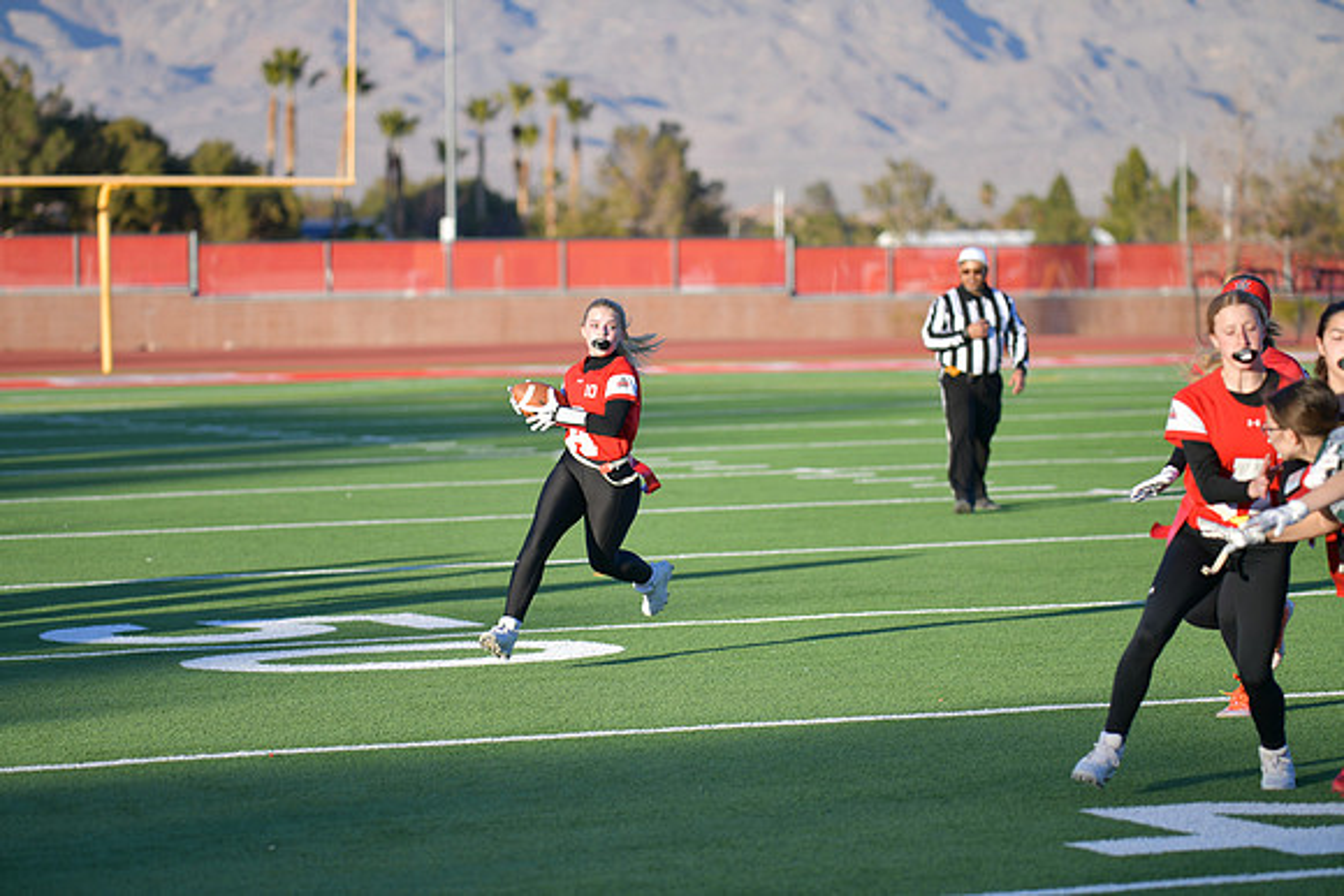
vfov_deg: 9.8
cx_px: 672
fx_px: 5228
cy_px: 448
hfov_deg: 14.7
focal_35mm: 140
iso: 72
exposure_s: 1/800
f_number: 2.8
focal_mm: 140
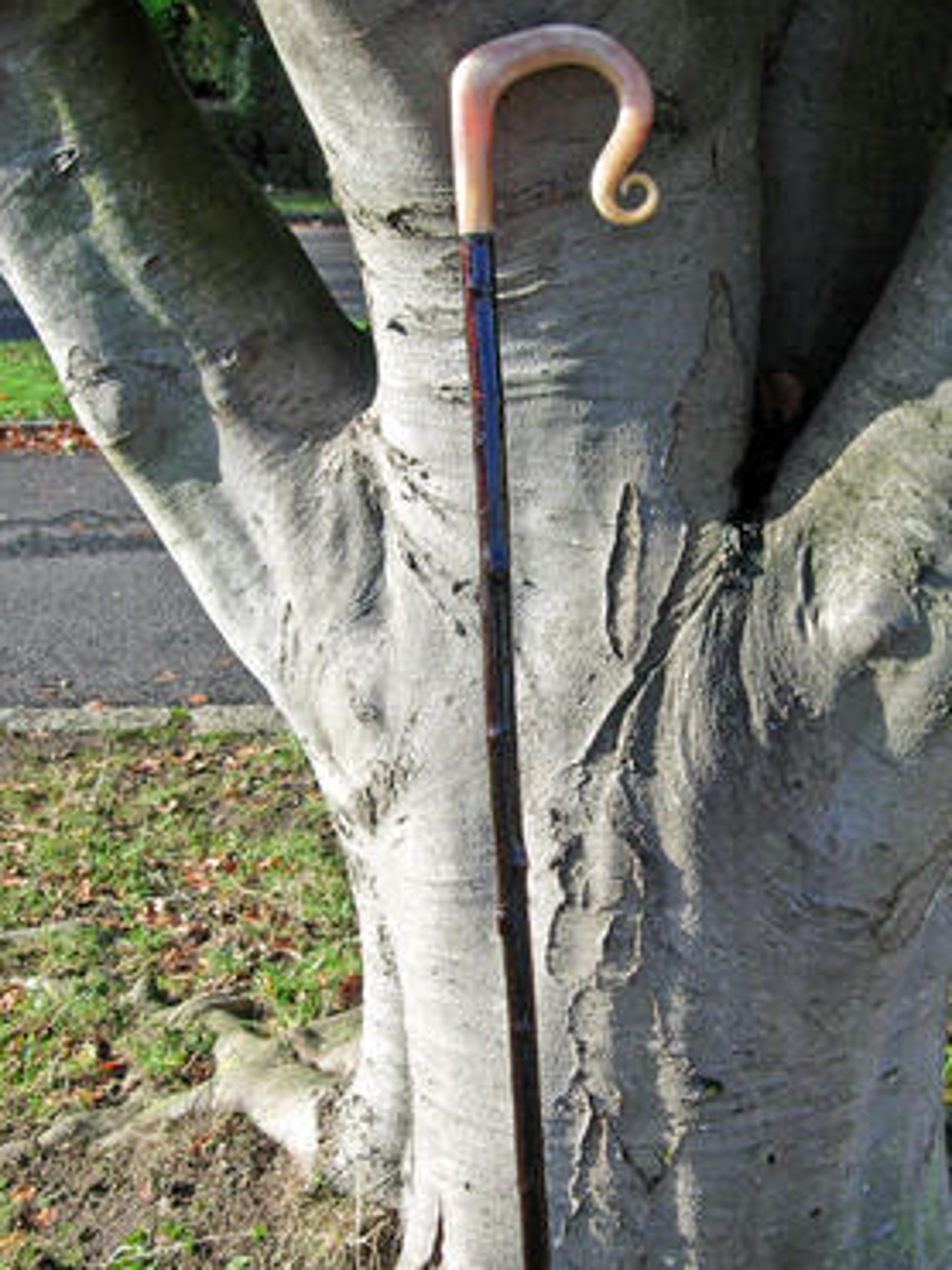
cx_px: 521
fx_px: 1945
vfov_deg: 36.0
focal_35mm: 53
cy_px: 794
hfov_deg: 27.5
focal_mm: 7.8
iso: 64
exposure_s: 1/575
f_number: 2.8
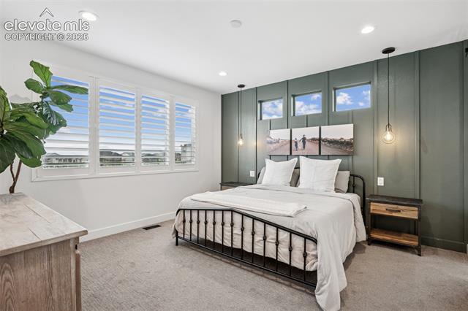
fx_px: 227
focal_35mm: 18
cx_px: 234
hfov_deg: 91.6
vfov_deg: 68.8
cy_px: 156
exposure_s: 1/1.67
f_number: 11
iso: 100
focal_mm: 17.5
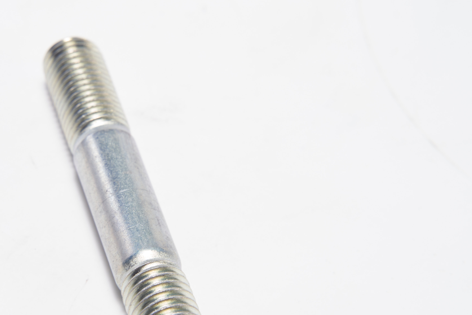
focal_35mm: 154
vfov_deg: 8.9
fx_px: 2019
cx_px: 147
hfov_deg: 13.3
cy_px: 188
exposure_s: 1/80
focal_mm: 75
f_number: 14
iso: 80
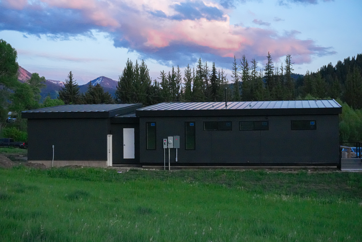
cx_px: 181
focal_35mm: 57
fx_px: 573
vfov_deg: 23.8
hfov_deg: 35.1
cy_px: 121
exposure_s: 1/2500
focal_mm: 38
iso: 6400
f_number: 5.6
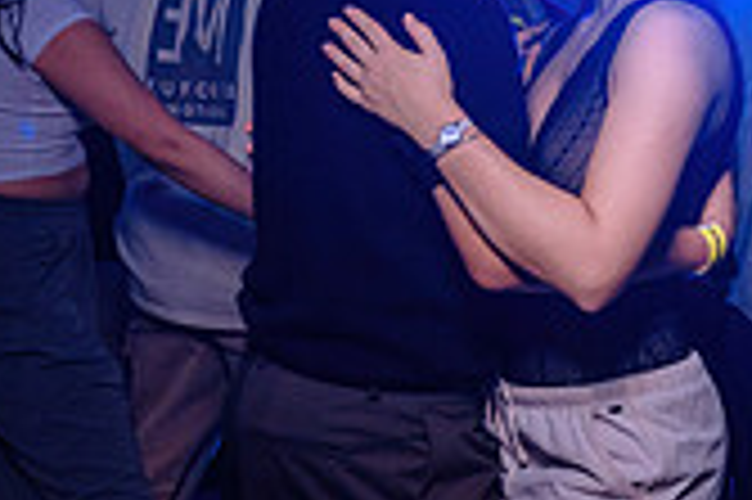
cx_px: 1231
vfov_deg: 14.8
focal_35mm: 92
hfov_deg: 18.7
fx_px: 1920
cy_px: 285
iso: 800
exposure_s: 1/60
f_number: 3.5
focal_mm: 24
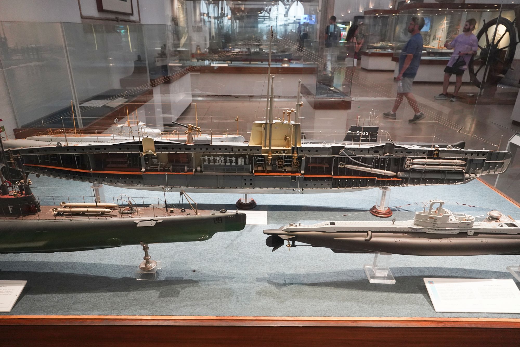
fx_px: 347
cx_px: 260
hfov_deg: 73.7
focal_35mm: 24
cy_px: 174
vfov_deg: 53.1
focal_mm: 24
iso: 3200
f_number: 5
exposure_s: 1/80
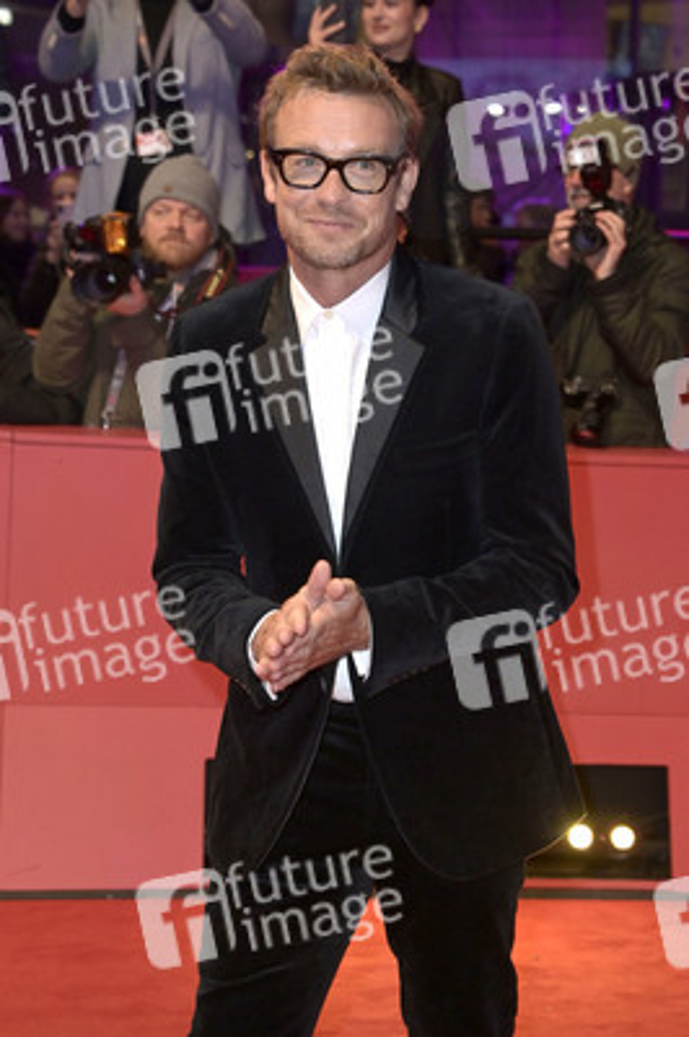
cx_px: 344
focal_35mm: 72
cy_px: 518
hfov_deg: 18.9
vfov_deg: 28.1
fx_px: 2070
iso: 1250
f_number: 6.3
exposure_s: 1/250
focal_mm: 72
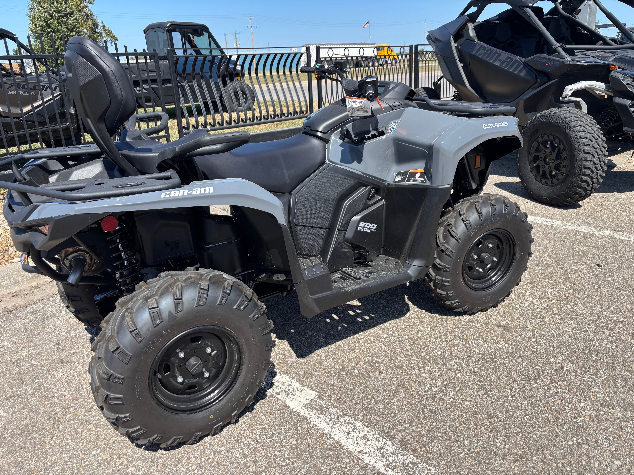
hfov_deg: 67.3
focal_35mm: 26
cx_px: 317
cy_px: 238
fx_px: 476
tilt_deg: -19.9
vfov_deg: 53.1
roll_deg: +3.2
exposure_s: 1/2342
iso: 50
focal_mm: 5.96
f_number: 1.6
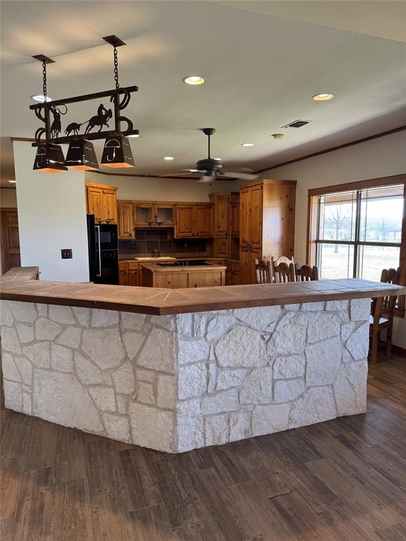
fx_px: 375
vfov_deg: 71.6
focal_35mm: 24
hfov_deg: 56.8
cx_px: 203
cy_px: 270
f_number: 1.78
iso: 100
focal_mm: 6.76
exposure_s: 1/60
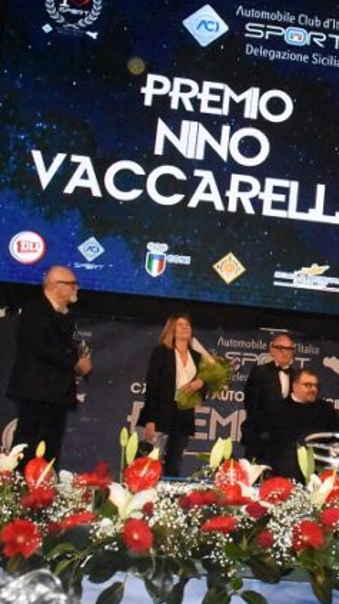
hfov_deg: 18.8
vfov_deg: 33.8
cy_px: 303
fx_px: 992
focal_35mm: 62
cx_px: 355
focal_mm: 26
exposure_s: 1/250
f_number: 16
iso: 25600
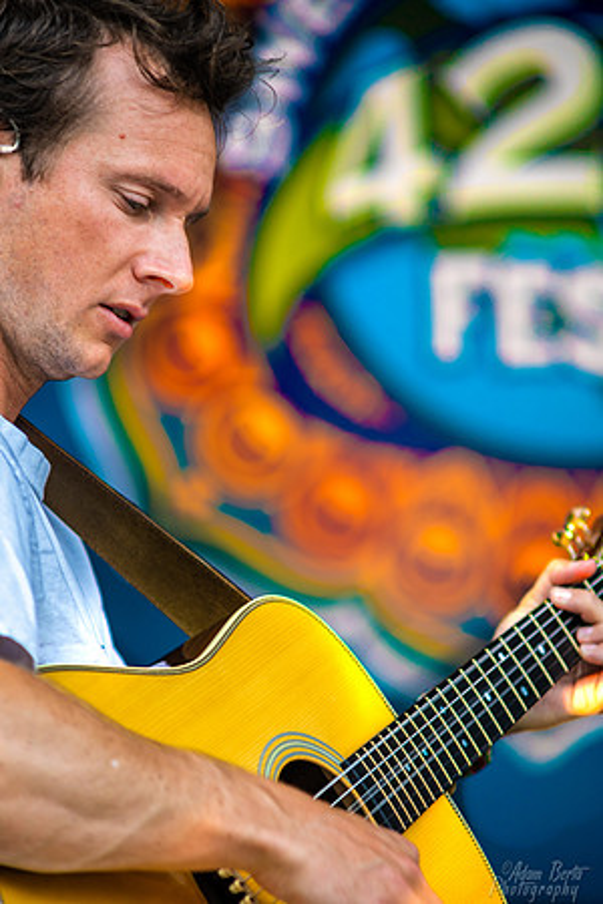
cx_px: 302
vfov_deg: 9.8
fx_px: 5276
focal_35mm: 210
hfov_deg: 6.5
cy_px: 452
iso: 250
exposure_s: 1/200
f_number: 5
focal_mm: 210
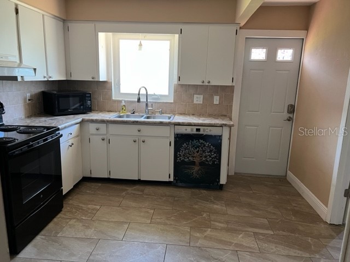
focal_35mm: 26
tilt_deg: -10.9
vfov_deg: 53.1
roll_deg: -1.1
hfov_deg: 67.3
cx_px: 175
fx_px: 263
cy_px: 131
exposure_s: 1/60
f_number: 1.5
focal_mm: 5.7
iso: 320
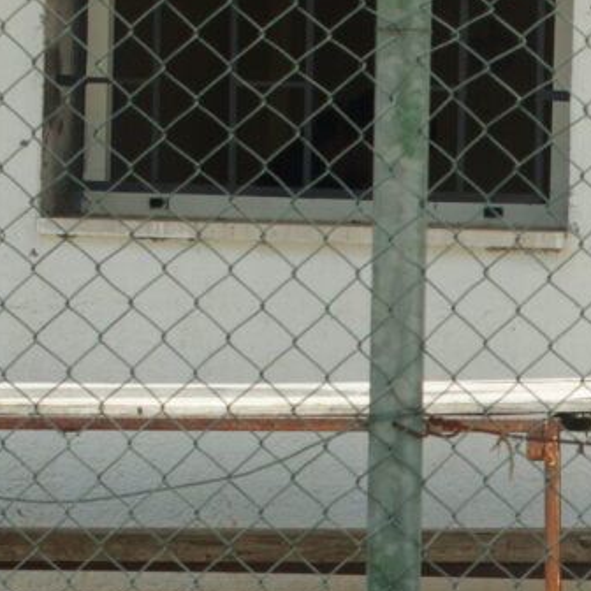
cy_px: 823
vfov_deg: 4.3
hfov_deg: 4.2
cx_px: 1163
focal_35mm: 408
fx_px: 7881
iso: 100
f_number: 8
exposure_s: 1/160
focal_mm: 70
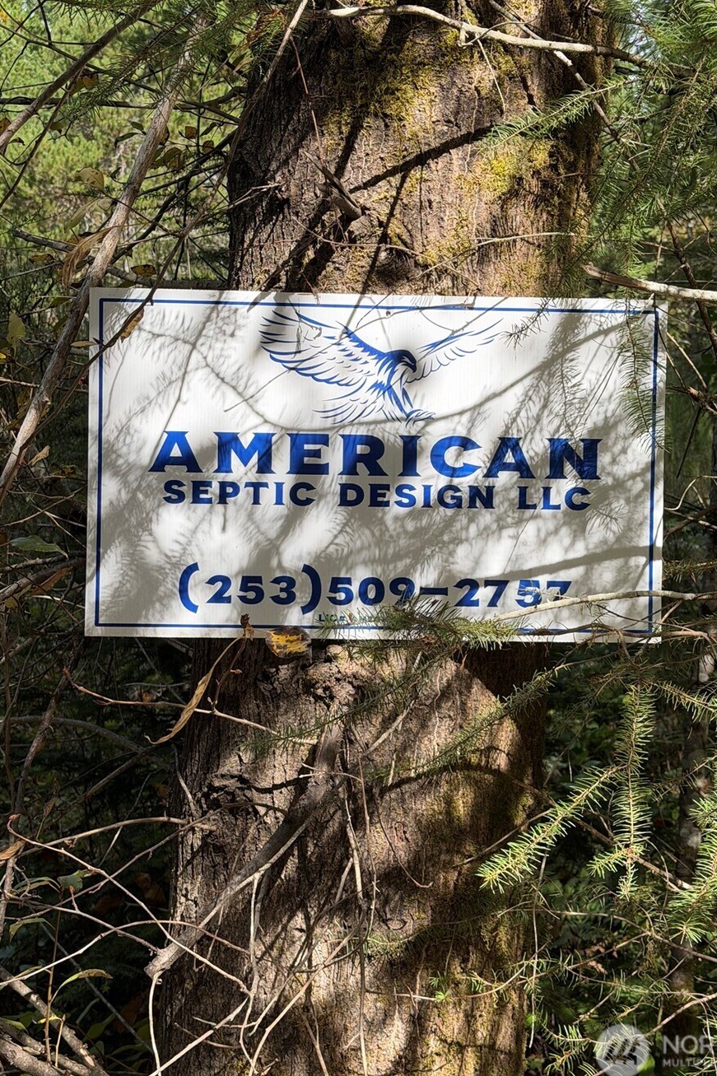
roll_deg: +1.7
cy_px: 496
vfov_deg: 36.2
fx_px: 1643
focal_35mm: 55
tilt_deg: +1.6
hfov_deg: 24.6
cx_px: 403
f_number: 1.78
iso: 80
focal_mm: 6.76
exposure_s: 1/1838
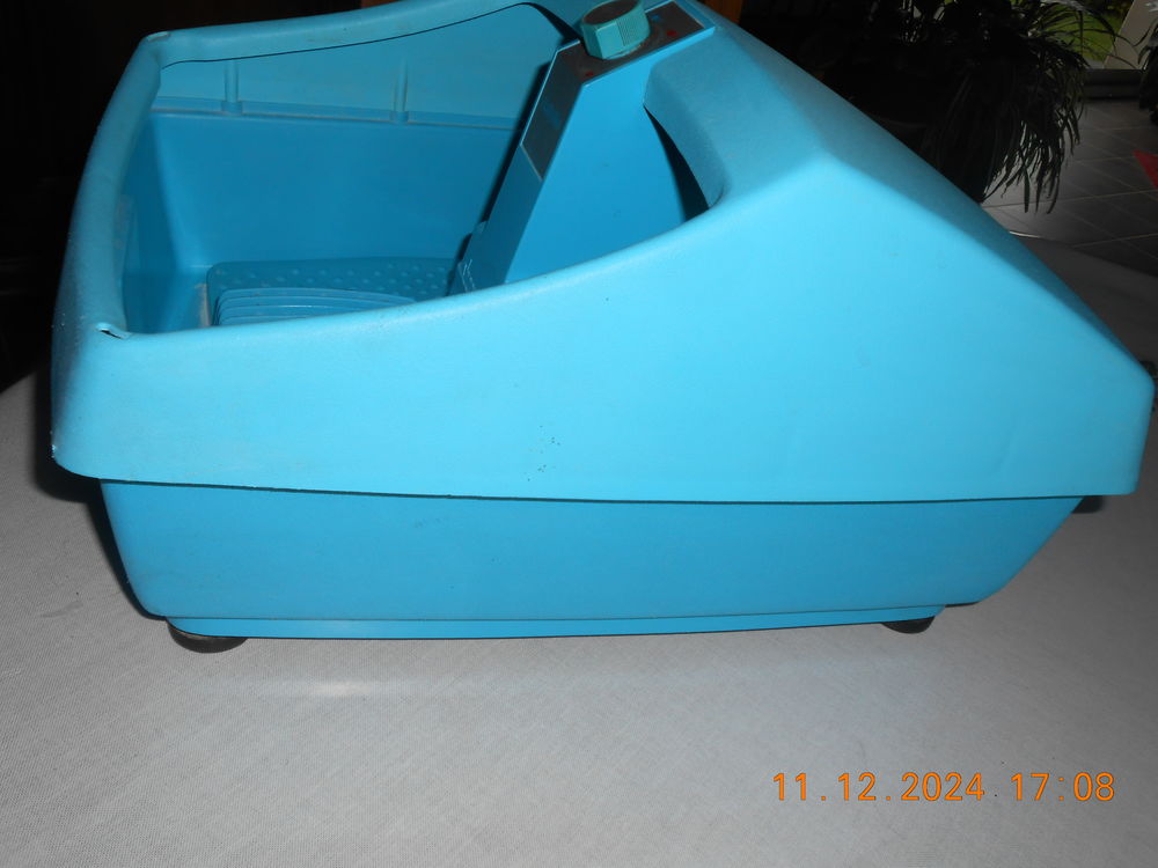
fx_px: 1004
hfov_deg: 60.0
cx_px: 579
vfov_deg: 46.8
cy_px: 434
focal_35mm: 30
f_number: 3.8
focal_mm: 5.3
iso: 80
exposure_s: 1/25
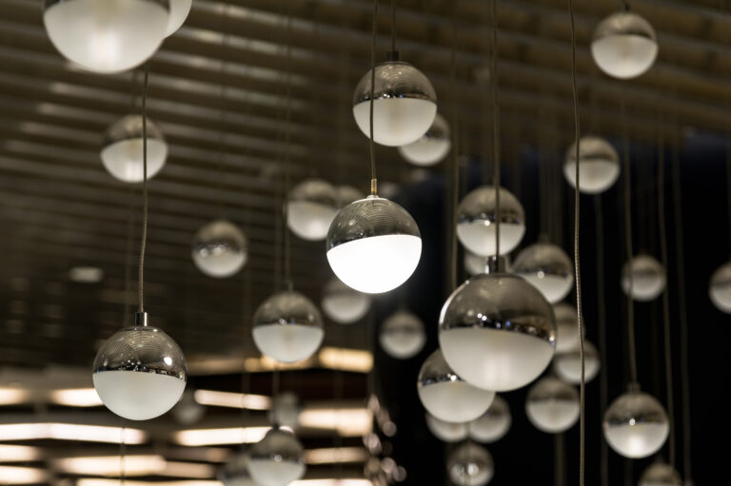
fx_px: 2131
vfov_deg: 13.0
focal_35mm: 105
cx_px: 366
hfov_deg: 19.5
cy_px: 243
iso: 400
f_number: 4
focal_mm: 70
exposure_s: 1/100
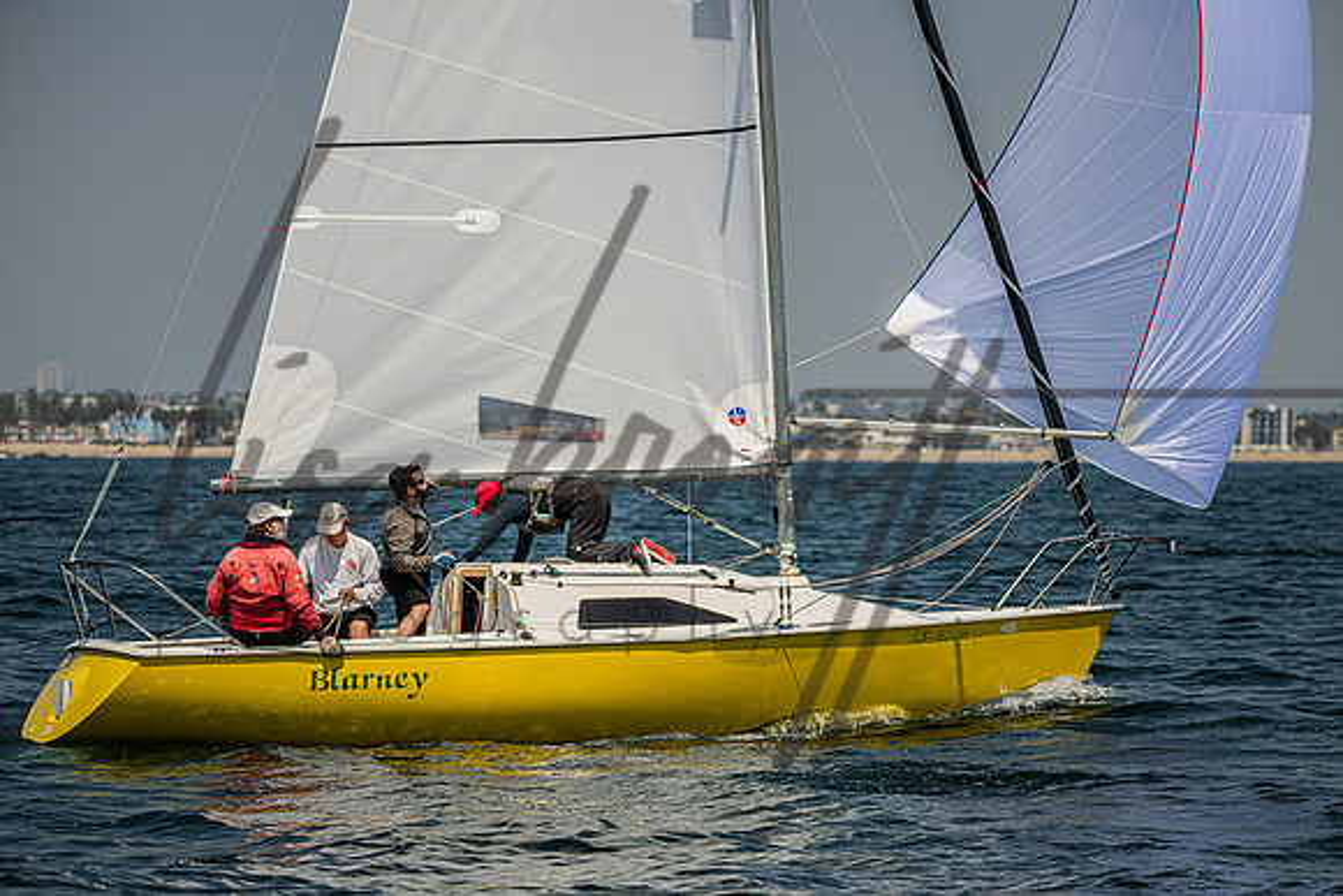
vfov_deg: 7.8
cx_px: 691
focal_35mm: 176
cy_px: 491
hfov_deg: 11.7
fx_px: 6560
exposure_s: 1/4000
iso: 200
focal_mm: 155
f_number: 4.8
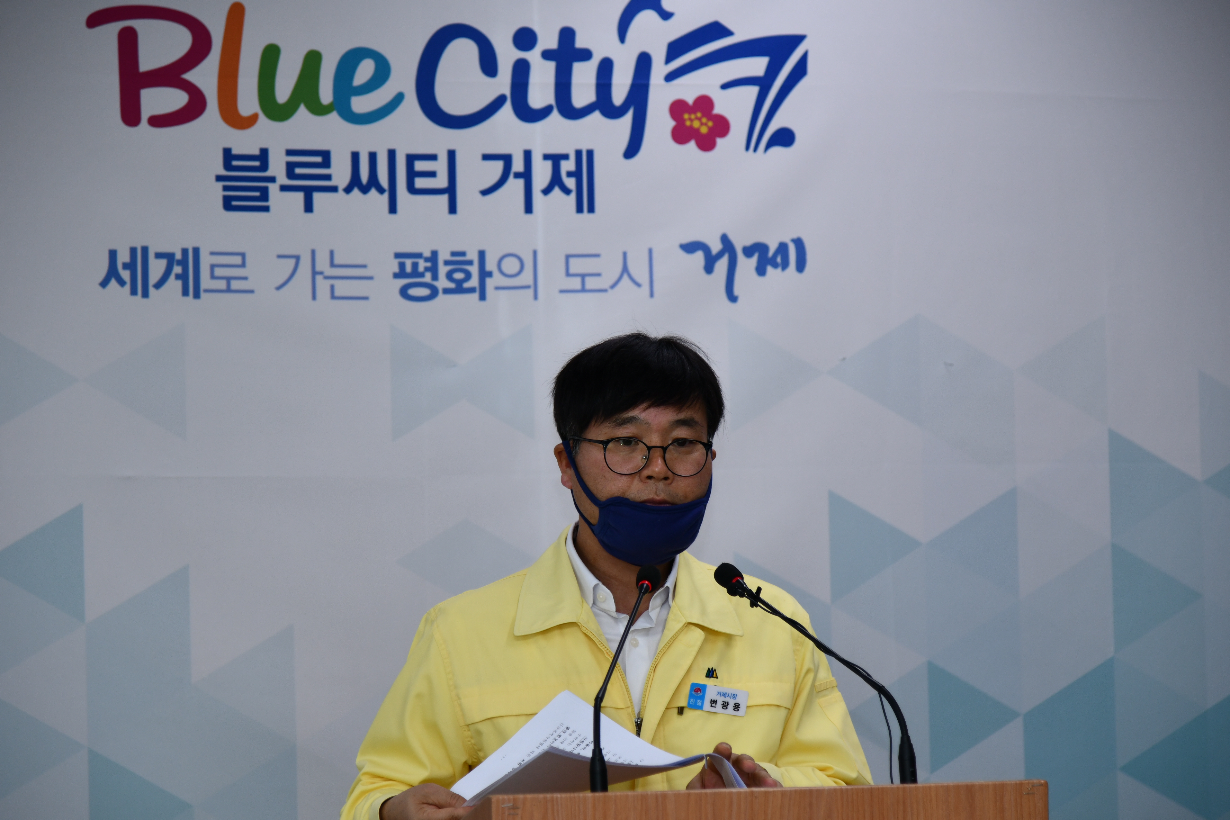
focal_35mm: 122
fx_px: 4168
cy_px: 433
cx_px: 608
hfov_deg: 16.8
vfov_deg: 11.2
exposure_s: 1/250
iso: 450
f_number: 4
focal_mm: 105
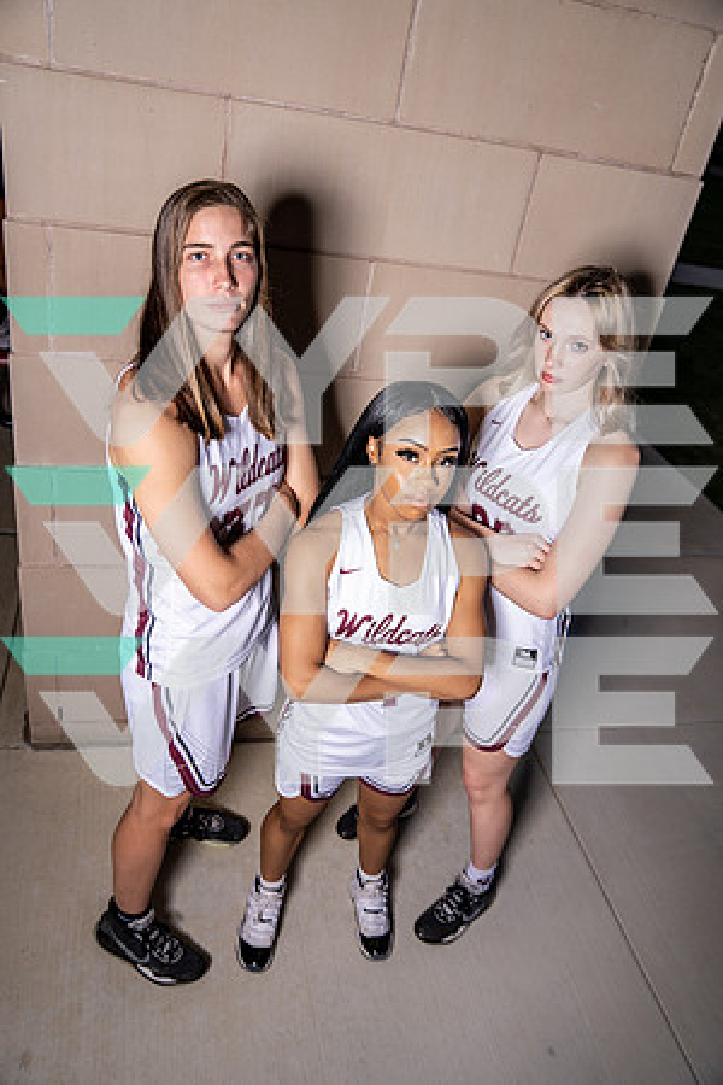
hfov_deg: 49.6
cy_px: 542
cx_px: 362
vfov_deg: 69.4
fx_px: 783
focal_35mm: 26
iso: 320
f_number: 3.5
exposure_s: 1/250
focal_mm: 26
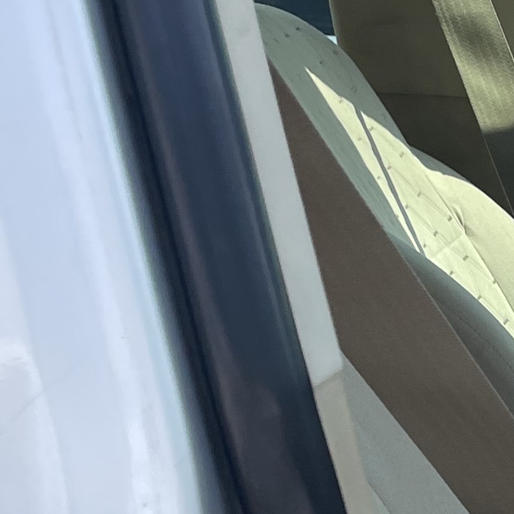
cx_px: 1218
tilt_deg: -11.8
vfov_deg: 14.1
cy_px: 448
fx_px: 2066
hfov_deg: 11.7
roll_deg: +0.9
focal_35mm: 123
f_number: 1.6
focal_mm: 4.2
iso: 32
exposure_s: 1/1024
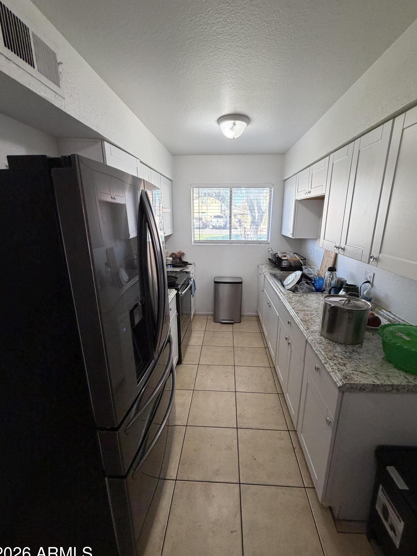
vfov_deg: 98.2
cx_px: 216
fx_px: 241
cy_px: 283
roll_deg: -0.3
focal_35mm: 15
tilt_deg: -15.8
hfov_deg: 81.7
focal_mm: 2.22
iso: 250
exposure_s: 1/120
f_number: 2.2
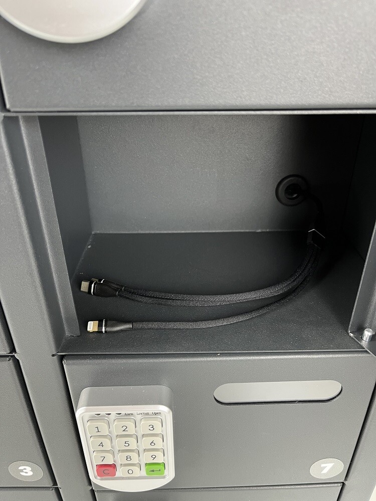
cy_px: 250
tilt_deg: -29.6
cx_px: 188
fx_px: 377
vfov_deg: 67.3
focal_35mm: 26
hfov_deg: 53.1
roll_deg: +1.4
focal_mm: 5.1
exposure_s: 1/50
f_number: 1.6
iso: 125
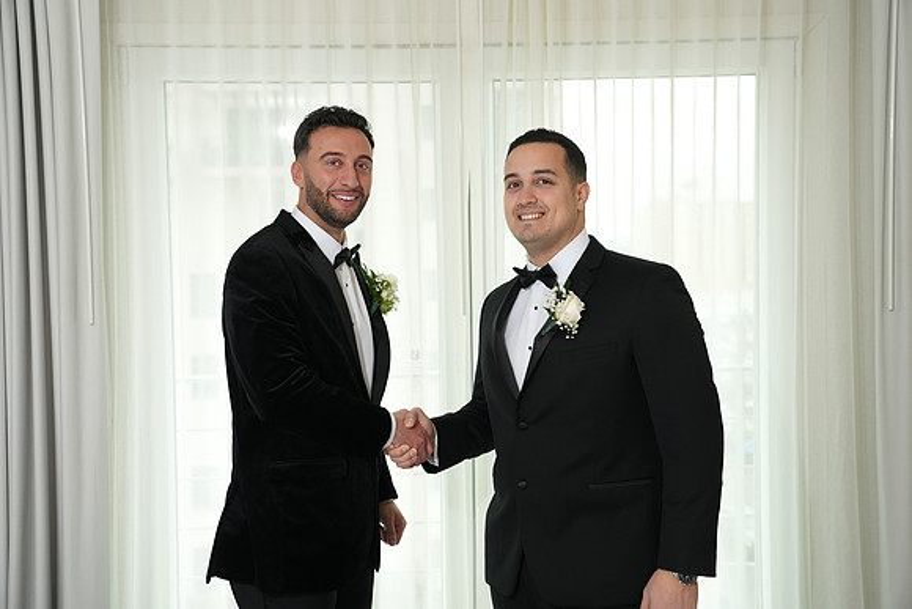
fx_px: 1216
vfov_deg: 28.1
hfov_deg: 41.1
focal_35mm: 48
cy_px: 304
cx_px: 456
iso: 800
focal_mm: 48
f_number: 4
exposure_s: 1/200
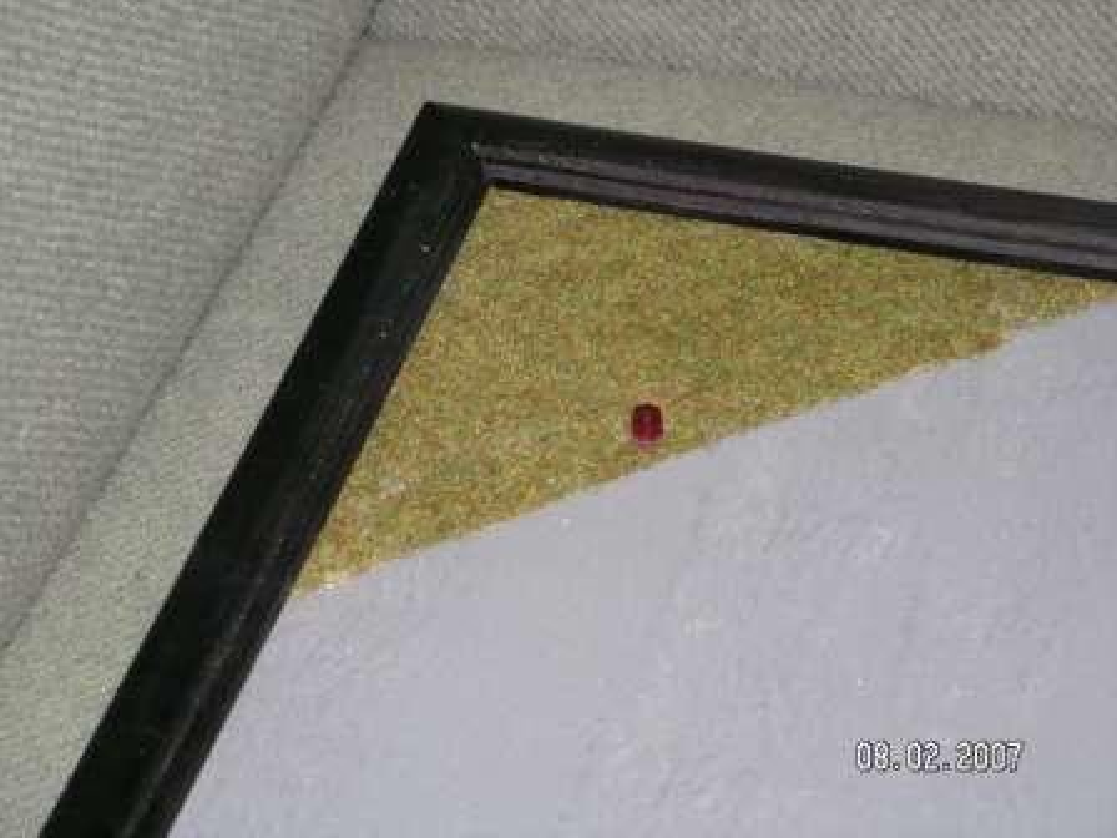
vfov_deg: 10.9
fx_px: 4388
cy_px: 419
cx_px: 558
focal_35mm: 136
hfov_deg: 14.5
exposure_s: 1/160
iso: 160
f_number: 3.4
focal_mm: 22.8
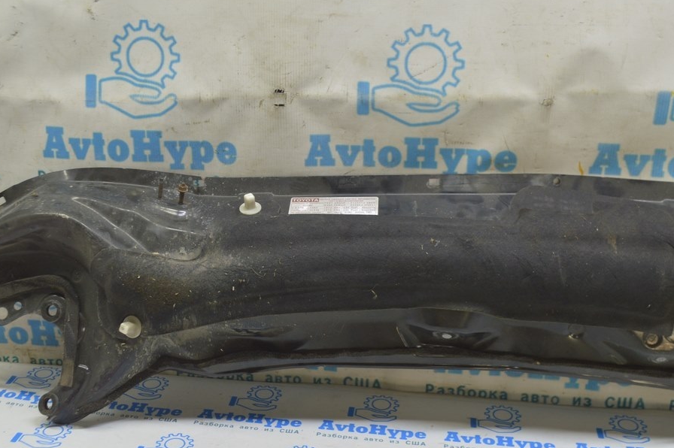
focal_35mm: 48
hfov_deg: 41.1
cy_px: 212
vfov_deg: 28.0
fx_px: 898
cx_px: 291
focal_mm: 28
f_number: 5.6
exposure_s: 1/20
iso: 400
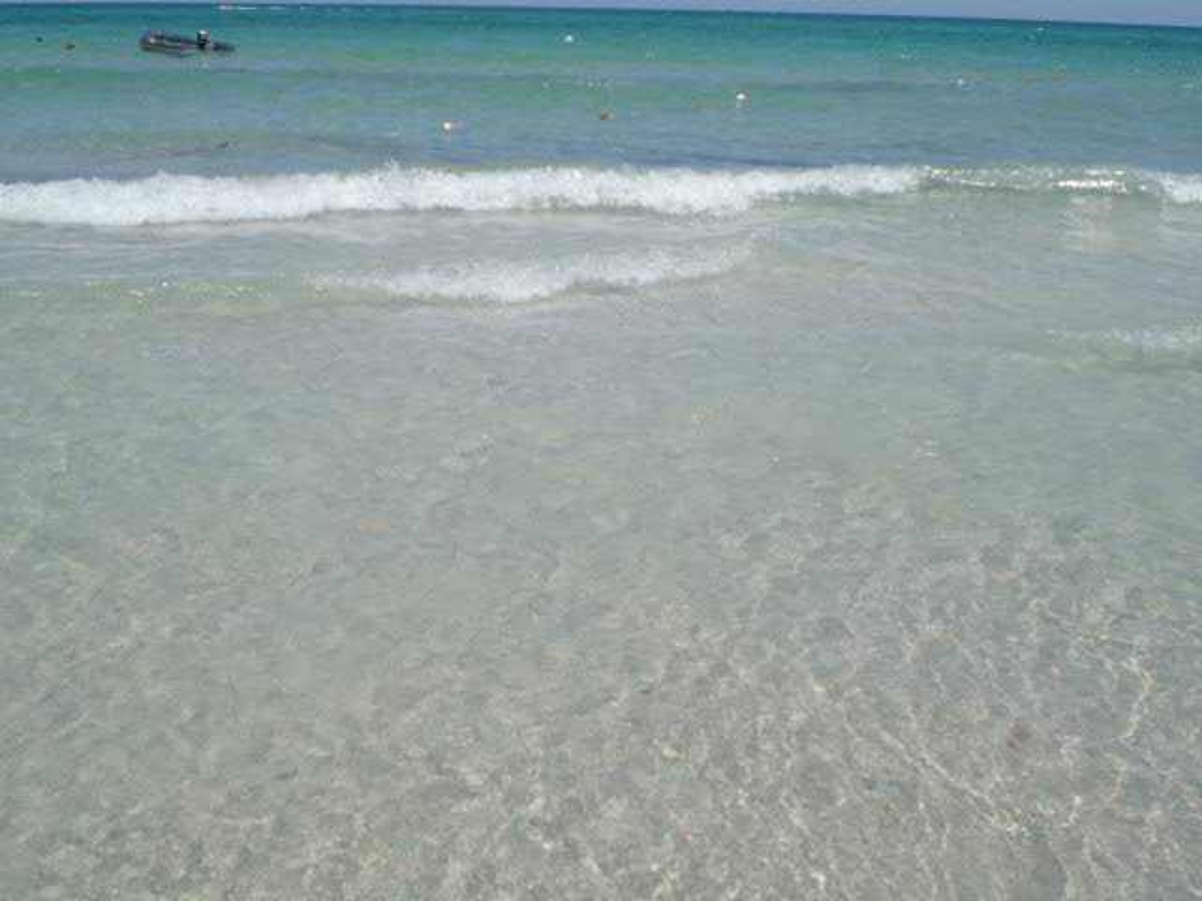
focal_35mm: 38
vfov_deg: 37.7
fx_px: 1320
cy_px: 450
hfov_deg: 49.0
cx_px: 601
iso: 64
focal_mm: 6.9
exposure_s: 1/160
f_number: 9.8
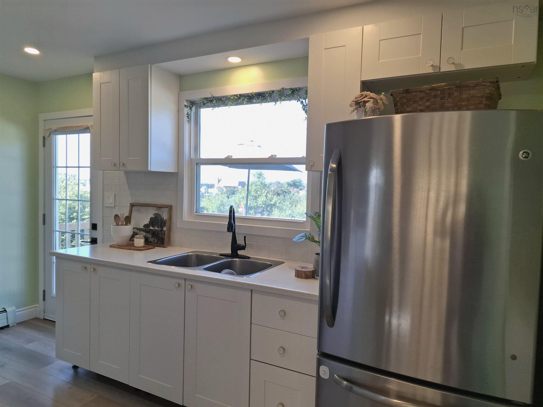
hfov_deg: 73.9
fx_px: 361
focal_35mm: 23
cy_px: 204
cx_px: 272
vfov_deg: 58.9
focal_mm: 5.54
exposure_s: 1/169
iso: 50
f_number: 1.8
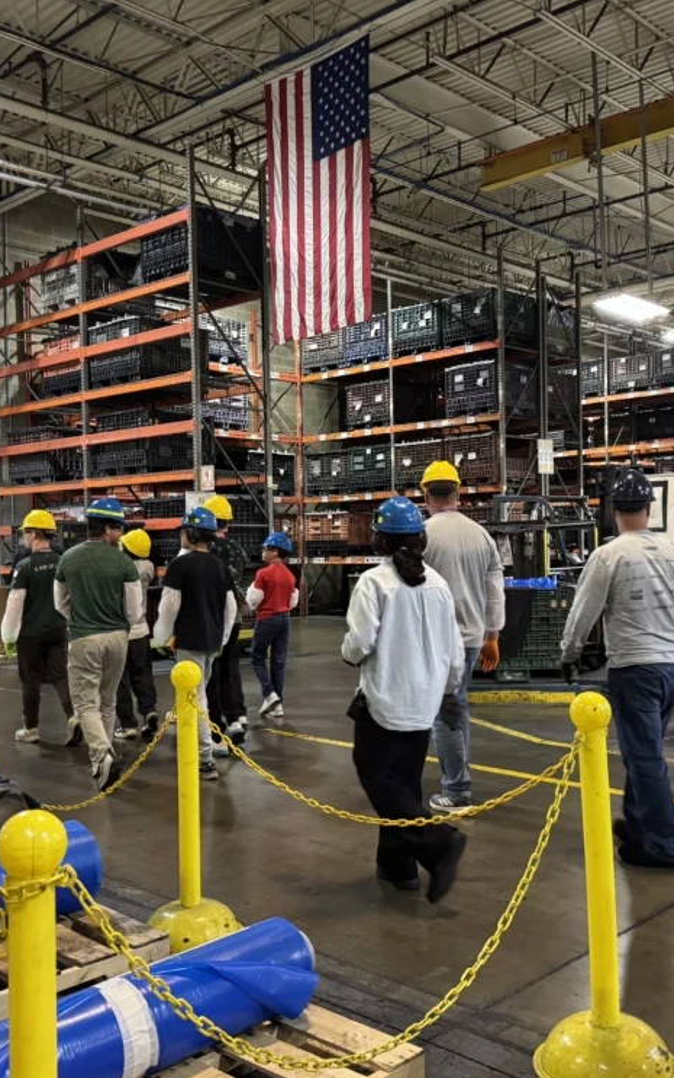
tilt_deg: +0.1
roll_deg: +1.1
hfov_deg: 36.2
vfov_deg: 55.3
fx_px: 1029
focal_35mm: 35
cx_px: 378
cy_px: 553
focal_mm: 6.76
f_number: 1.78
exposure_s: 1/60
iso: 640
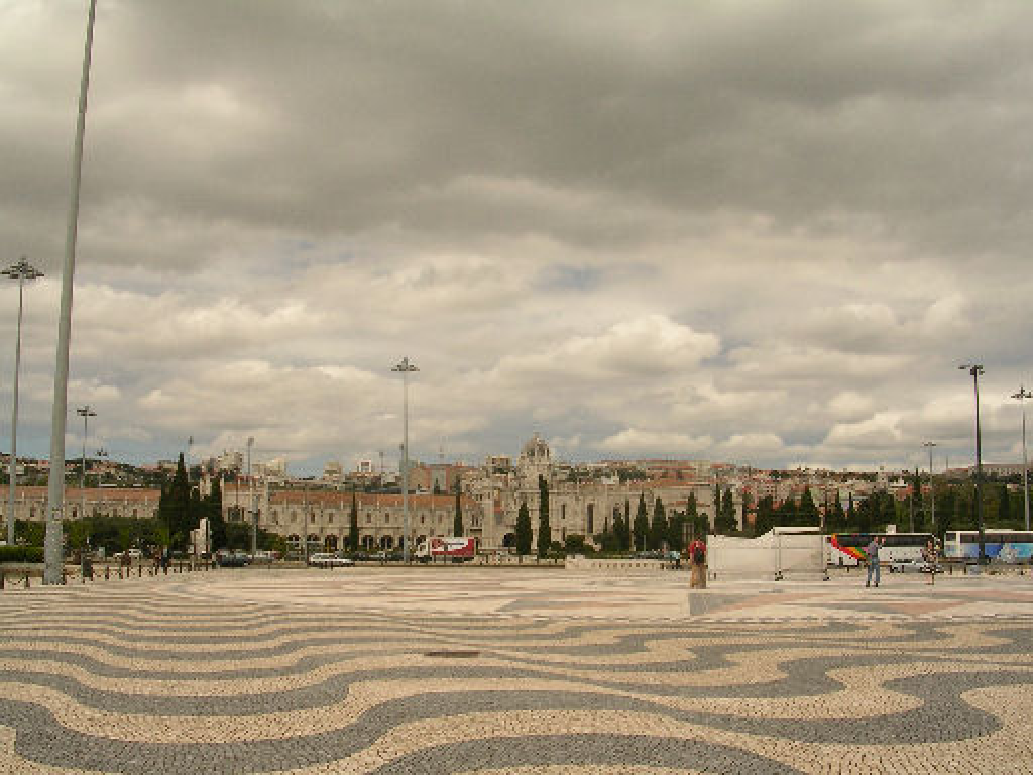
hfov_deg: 49.0
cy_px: 388
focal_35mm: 38
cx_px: 516
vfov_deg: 37.7
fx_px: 1134
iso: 50
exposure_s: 1/523
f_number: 5.6
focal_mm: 5.8
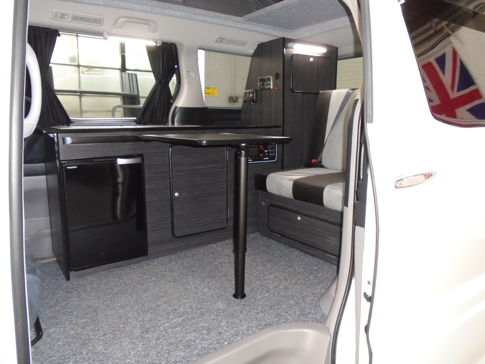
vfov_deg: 53.1
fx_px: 364
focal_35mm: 26
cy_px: 182
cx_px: 242
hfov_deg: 67.3
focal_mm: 4.6
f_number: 3.2
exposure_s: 1/30
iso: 500
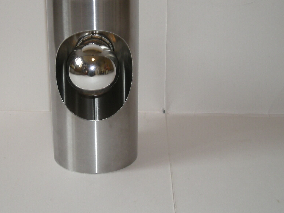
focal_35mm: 69
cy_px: 69
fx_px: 566
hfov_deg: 28.0
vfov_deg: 21.2
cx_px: 95
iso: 50
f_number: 2.8
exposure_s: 1/49
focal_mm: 5.7
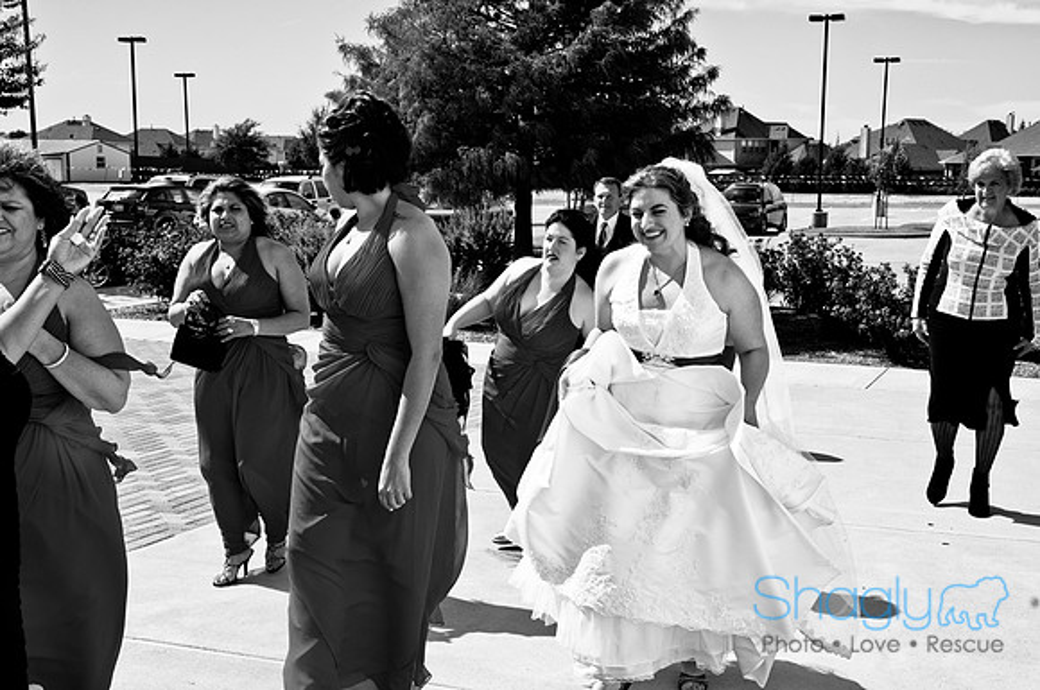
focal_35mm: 46
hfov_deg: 42.4
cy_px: 345
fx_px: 1341
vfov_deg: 28.9
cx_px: 520
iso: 400
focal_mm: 31
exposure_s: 1/500
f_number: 11
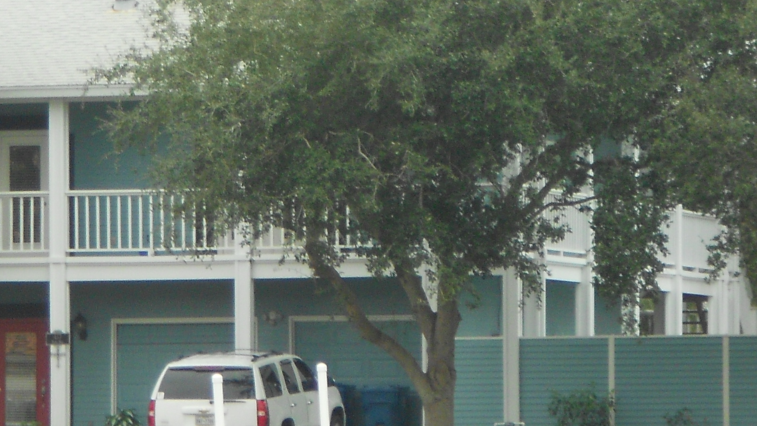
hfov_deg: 6.6
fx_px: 6504
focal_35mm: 324
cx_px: 53
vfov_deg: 3.7
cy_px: 343
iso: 125
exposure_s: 1/60
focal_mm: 23
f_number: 6.5
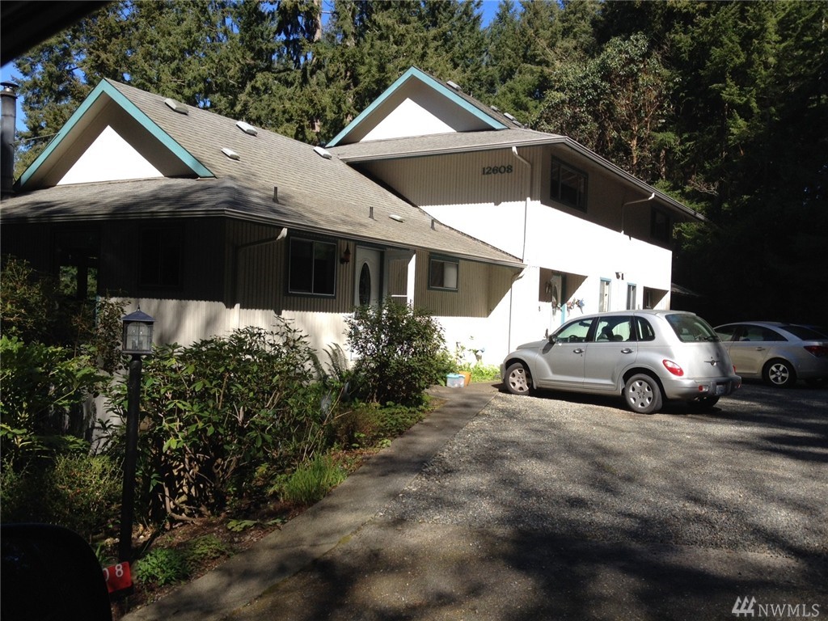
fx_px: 837
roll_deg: -4.1
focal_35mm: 35
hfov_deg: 52.6
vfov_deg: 40.7
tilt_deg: -0.8
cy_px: 310
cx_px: 414
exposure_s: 1/849
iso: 50
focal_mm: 4.28
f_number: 2.4
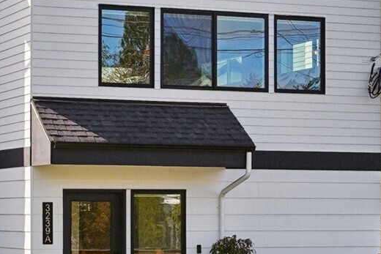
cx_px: 122
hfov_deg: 14.9
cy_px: 19
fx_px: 1450
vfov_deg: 10.0
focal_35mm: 137
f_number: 8
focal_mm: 28
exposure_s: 1/250
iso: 100
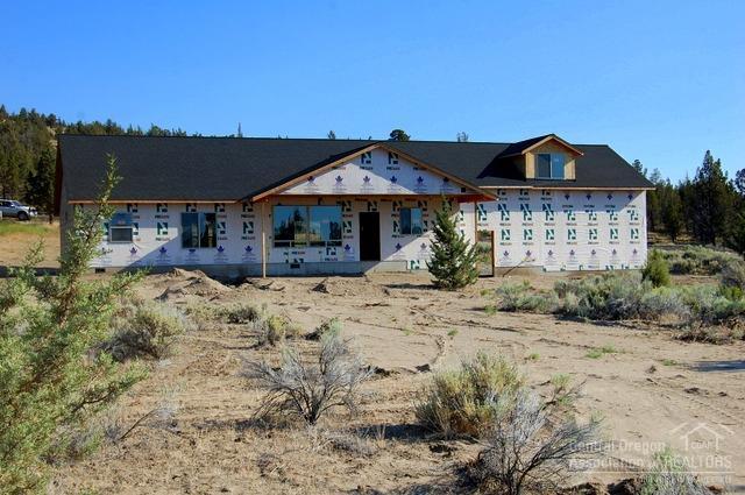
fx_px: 1054
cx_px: 372
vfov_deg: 26.4
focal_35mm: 51
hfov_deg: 38.9
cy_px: 248
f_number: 9
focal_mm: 34
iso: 200
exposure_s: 1/320
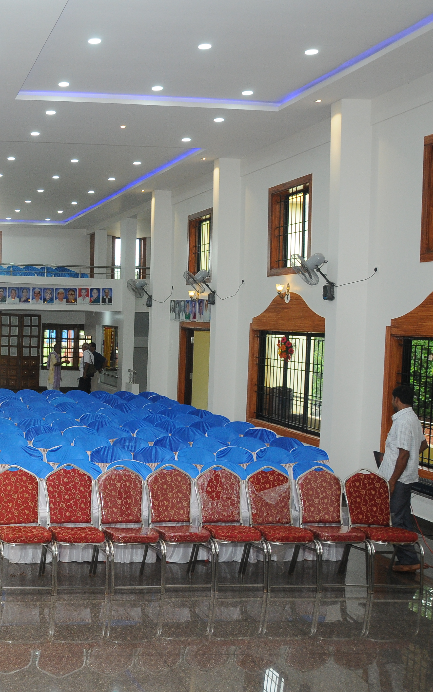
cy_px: 347
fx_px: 793
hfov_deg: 27.0
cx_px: -89
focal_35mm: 42
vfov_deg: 47.2
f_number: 5.6
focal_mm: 18
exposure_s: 1/100
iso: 640
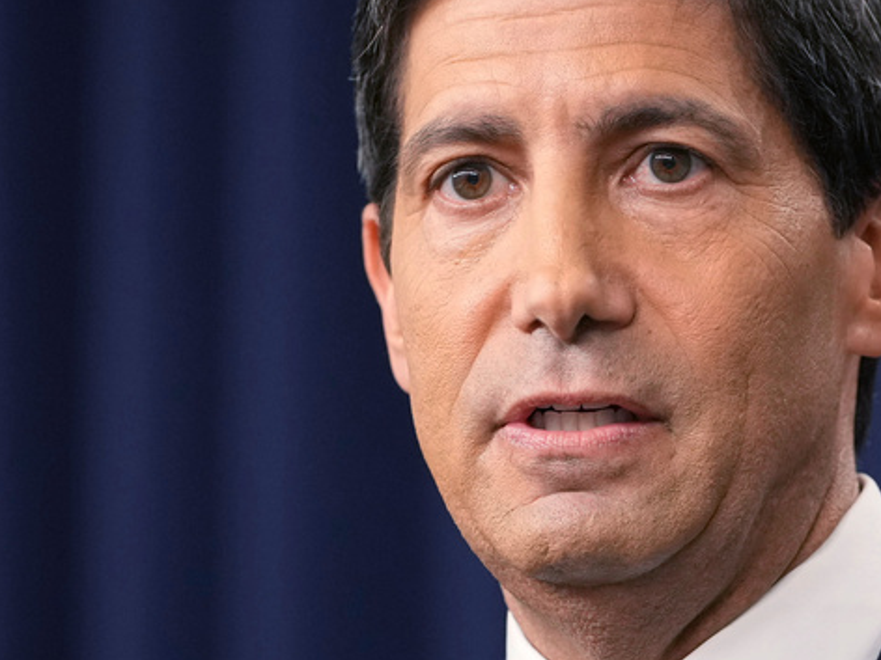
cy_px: 349
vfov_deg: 2.7
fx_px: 13896
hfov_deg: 3.6
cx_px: 720
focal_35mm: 546
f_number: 2.8
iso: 2000
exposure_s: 1/500
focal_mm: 175
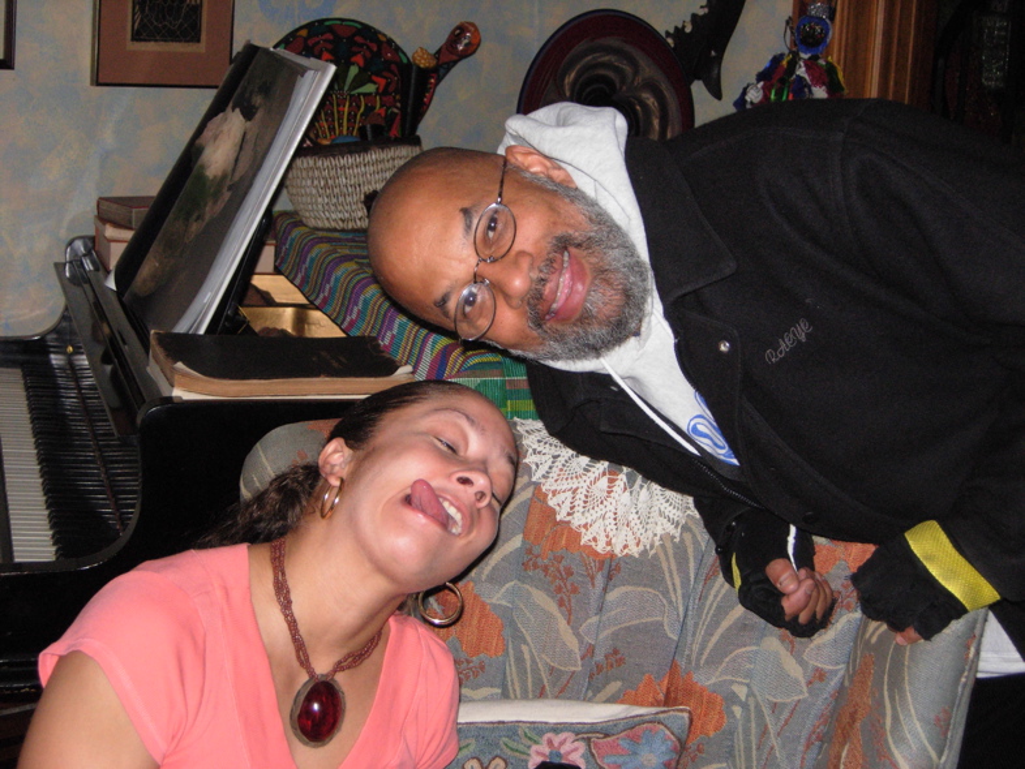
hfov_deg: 31.2
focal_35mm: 62
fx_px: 1836
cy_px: 384
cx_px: 512
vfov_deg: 23.7
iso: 200
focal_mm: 12.9
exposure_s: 1/181
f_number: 3.5
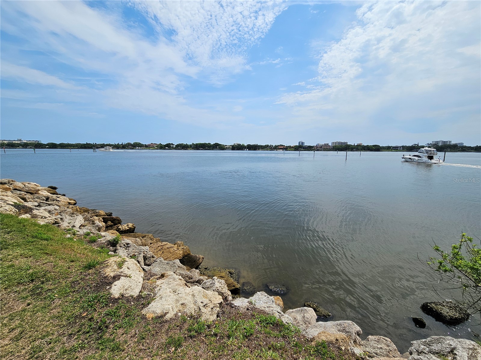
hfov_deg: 106.2
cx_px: 240
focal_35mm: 13
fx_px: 181
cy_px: 180
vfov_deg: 89.9
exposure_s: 1/5638
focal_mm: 2.2
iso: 50
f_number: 2.2
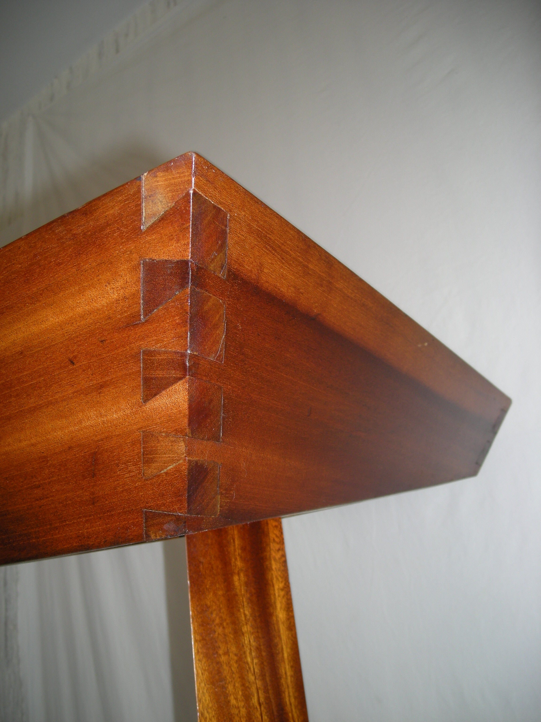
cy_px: 361
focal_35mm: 35
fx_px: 729
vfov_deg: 52.6
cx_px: 270
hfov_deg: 40.7
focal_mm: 5.7
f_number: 2.8
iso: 50
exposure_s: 1/44
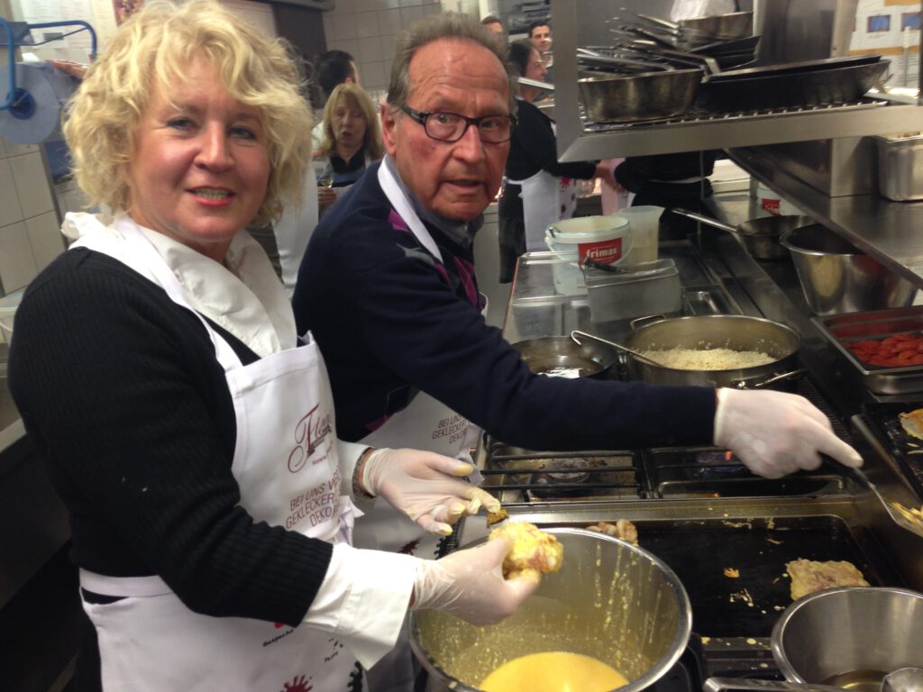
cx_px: 462
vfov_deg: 42.9
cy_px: 346
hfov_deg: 55.4
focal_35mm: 33
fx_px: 880
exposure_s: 1/20
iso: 80
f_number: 2.4
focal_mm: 4.12
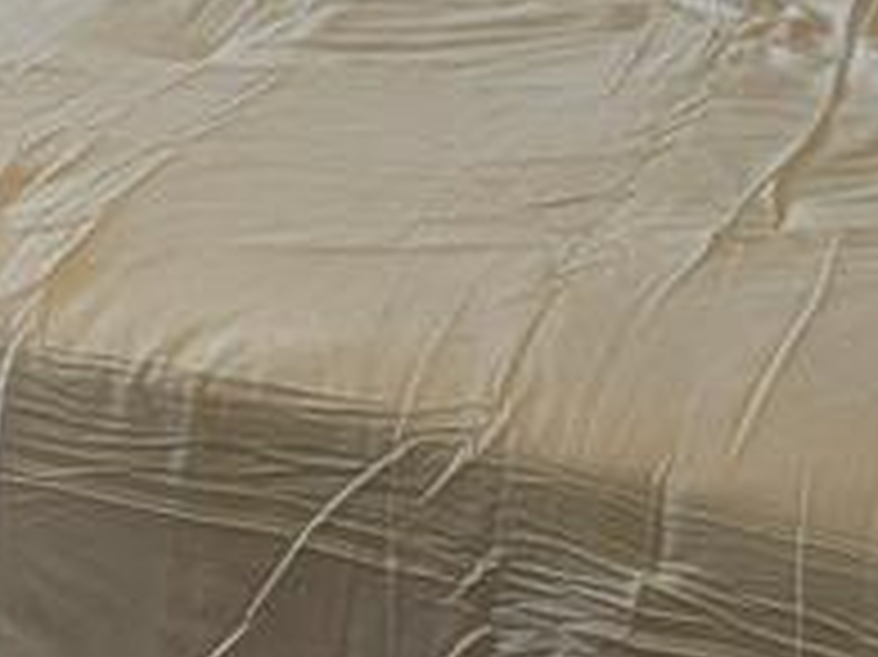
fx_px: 3067
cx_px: -194
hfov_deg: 15.6
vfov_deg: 11.7
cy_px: -338
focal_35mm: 121
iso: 50
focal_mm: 5.4
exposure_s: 1/120
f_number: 1.8
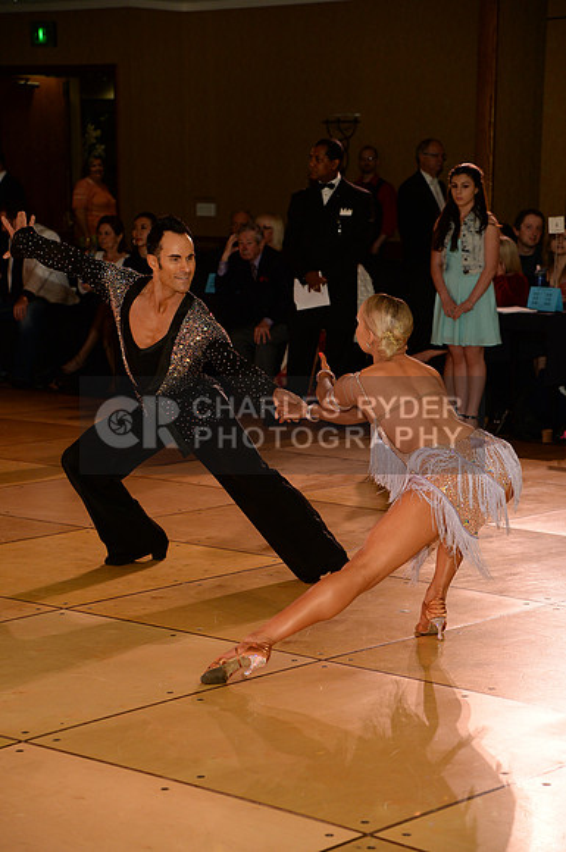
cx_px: 283
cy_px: 426
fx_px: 2176
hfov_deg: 14.8
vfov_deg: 22.2
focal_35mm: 92
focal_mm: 92
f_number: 5
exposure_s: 1/250
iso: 1600
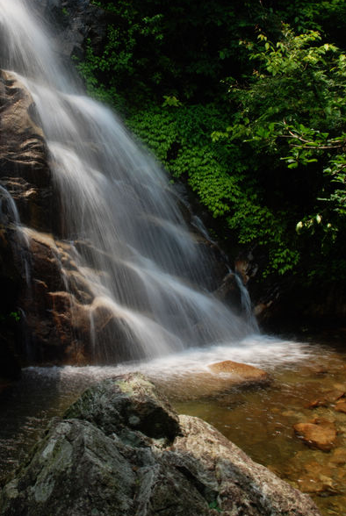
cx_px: 123
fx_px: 704
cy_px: 198
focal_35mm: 49
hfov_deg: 27.5
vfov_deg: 40.1
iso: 100
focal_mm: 24
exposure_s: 1/13
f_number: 25
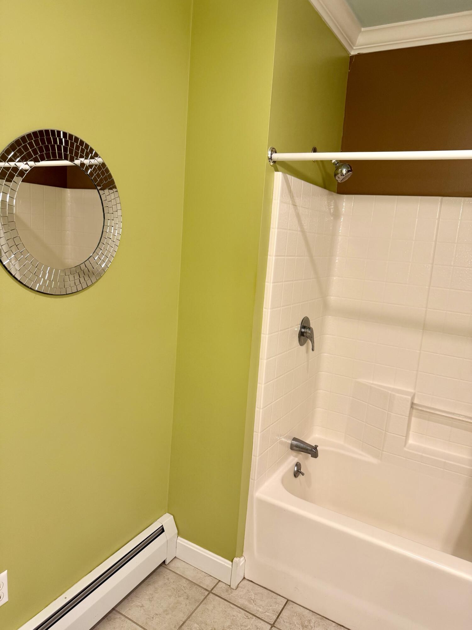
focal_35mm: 24
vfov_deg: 71.6
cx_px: 236
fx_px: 436
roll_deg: -3.3
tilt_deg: -9.4
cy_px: 315
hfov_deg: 56.8
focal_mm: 6.76
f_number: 1.78
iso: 125
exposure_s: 1/60
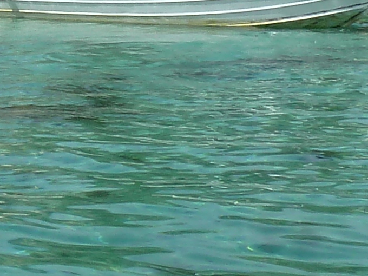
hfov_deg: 11.6
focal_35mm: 147
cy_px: -97
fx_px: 1563
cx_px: -437
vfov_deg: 9.9
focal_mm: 4.1
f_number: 5.6
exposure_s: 1/500
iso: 80
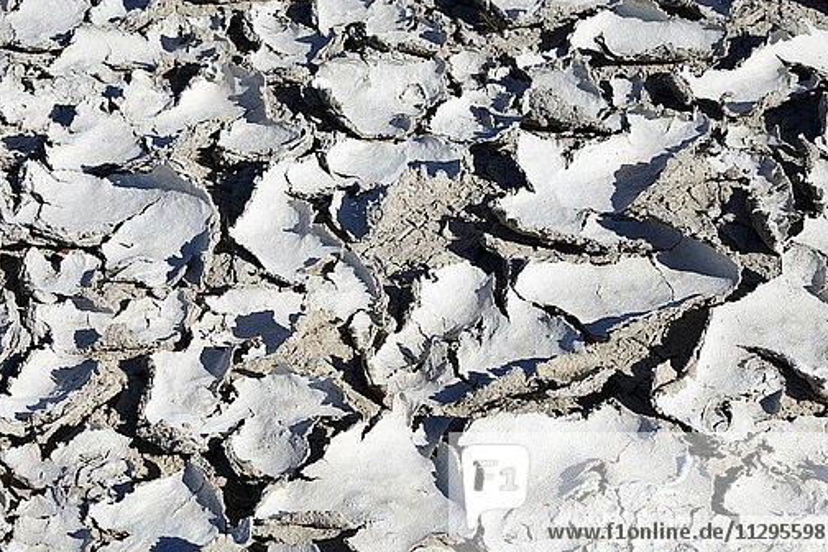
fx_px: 1863
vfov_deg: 16.8
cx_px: 348
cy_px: 314
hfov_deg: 25.0
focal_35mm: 81
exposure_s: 1/320
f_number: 9
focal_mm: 68
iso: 100
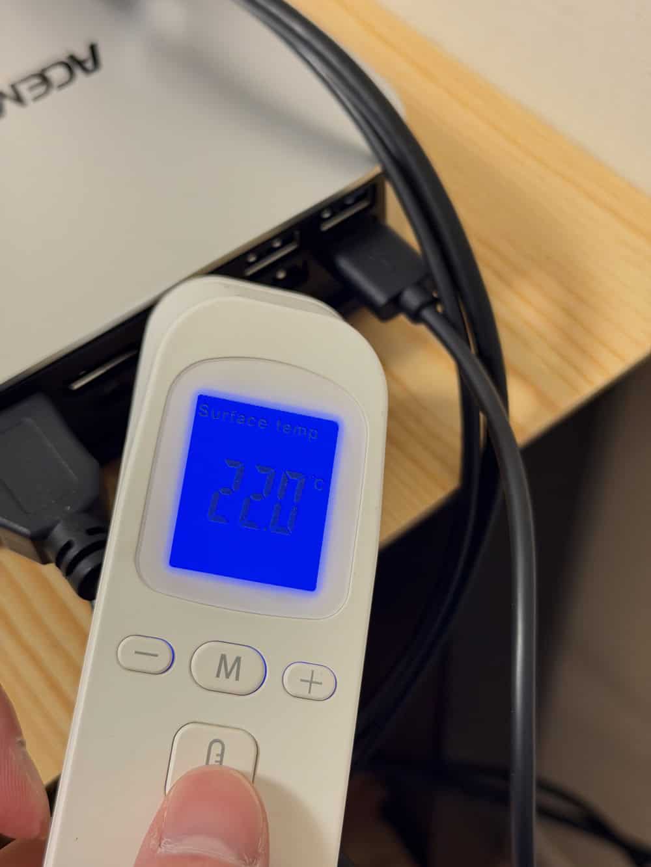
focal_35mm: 48
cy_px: 434
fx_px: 1203
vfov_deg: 39.7
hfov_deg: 30.3
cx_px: 326
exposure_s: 1/40
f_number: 1.8
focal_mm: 6.8
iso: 320
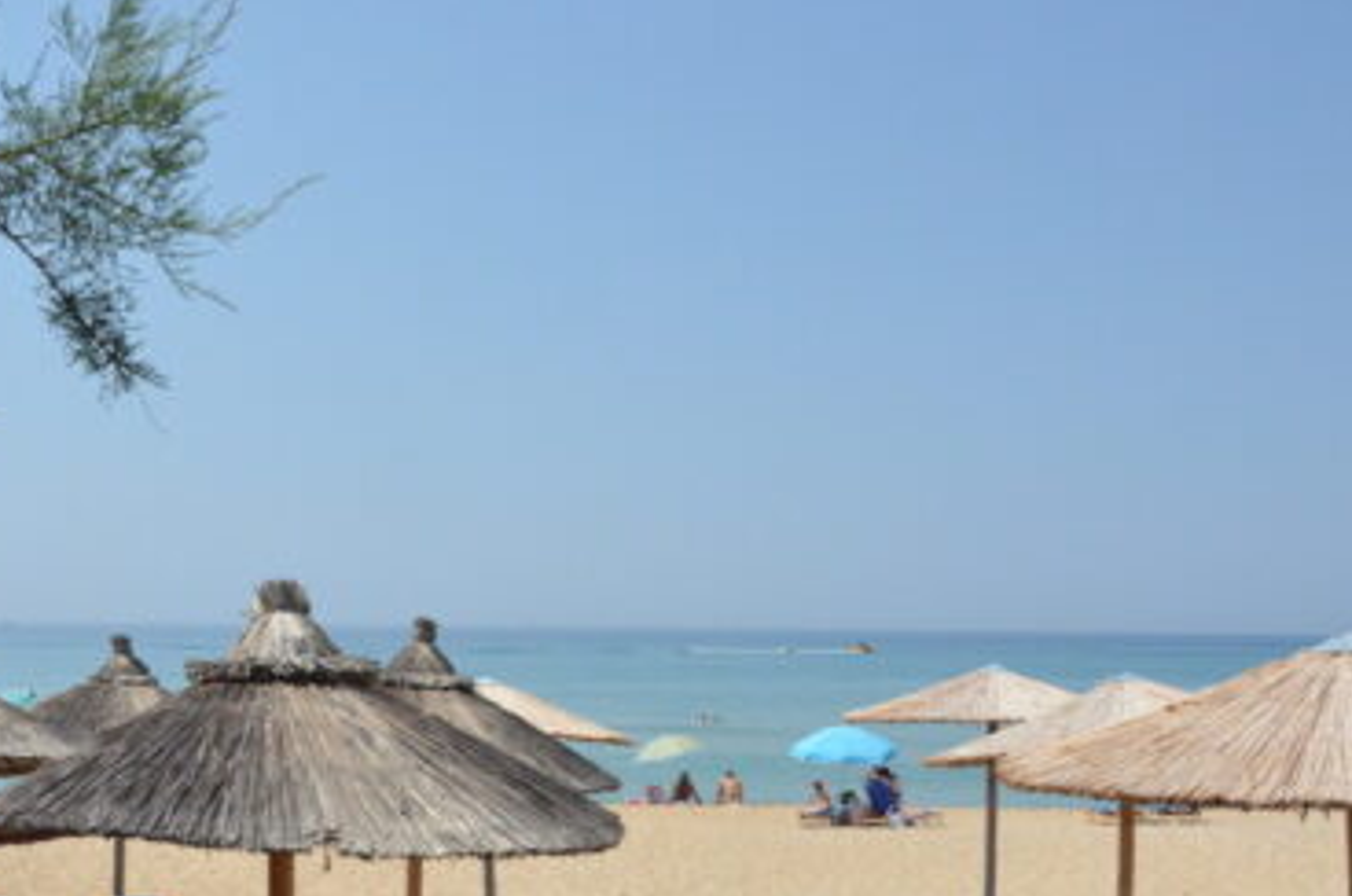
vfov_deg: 30.1
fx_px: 1650
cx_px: 639
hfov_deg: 44.6
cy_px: 635
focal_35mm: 44
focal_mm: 18
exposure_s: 1/1250
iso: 1600
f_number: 18
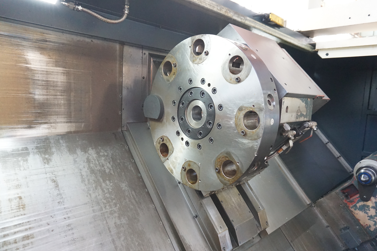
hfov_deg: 71.5
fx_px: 262
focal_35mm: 25
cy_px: 123
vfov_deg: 51.3
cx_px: 191
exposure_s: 1/125
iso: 3200
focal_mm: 16
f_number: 3.5
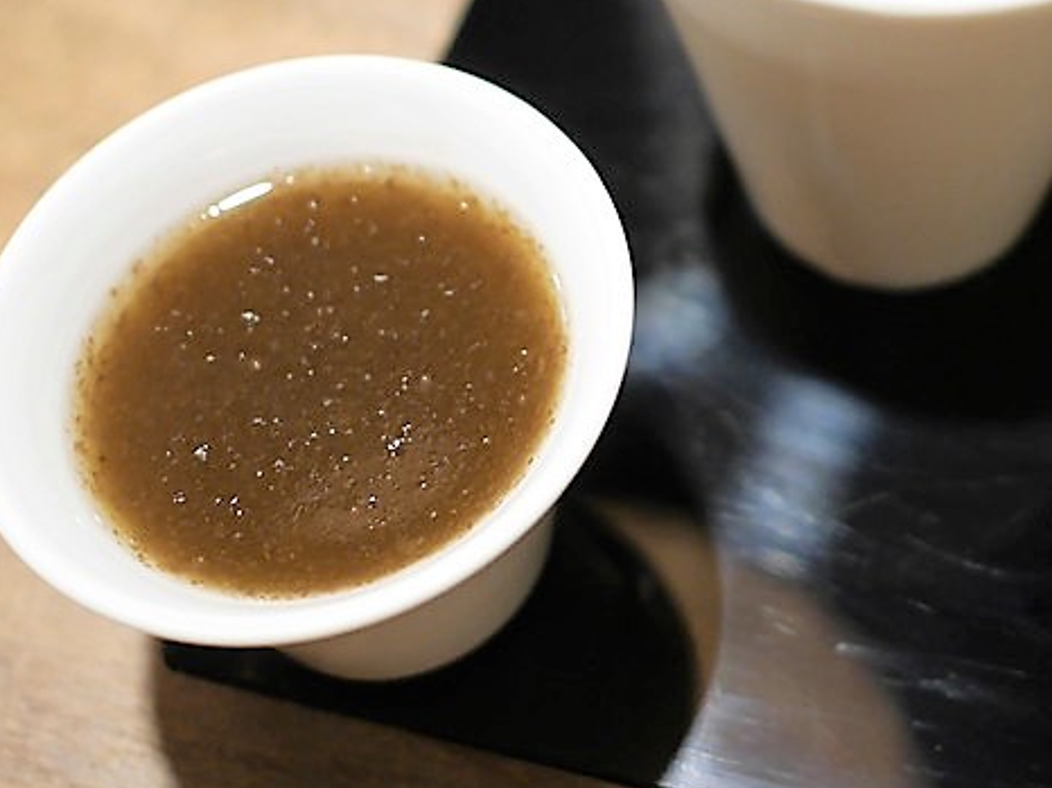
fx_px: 1762
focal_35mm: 58
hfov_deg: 32.8
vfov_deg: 24.4
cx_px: 749
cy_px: 60
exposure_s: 1/60
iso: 800
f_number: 1.7
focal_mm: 15
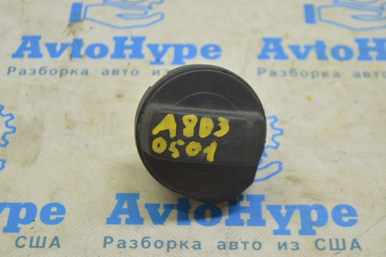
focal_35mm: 82
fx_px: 884
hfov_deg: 24.6
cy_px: 128
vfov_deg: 16.5
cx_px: 193
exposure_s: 1/20
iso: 400
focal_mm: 55
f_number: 5.6
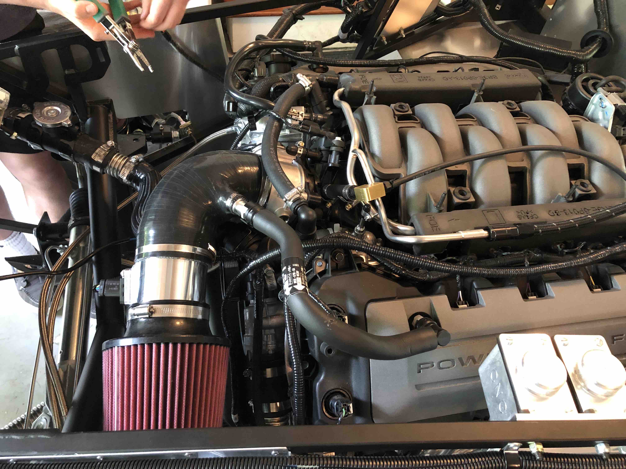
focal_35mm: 28
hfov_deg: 63.4
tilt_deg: -50.4
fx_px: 506
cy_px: 234
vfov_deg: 49.7
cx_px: 313
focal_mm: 4
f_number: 1.8
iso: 100
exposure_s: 1/4
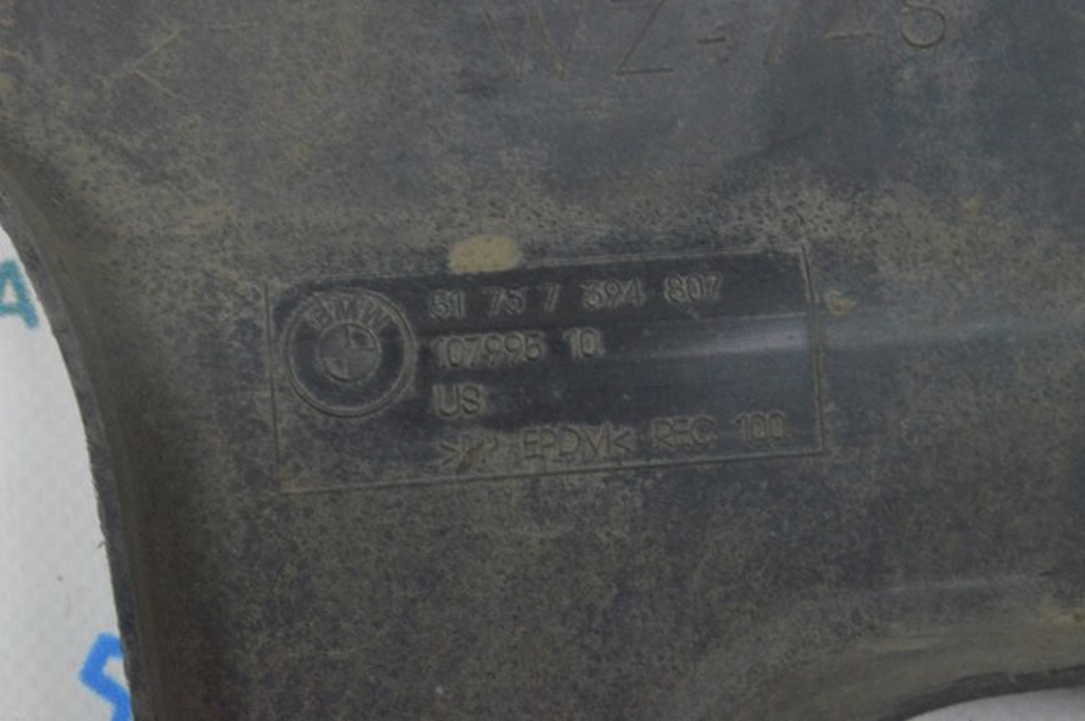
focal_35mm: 78
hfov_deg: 26.0
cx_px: 542
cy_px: 360
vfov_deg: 17.4
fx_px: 2348
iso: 6400
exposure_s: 1/15
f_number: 20
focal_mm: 52
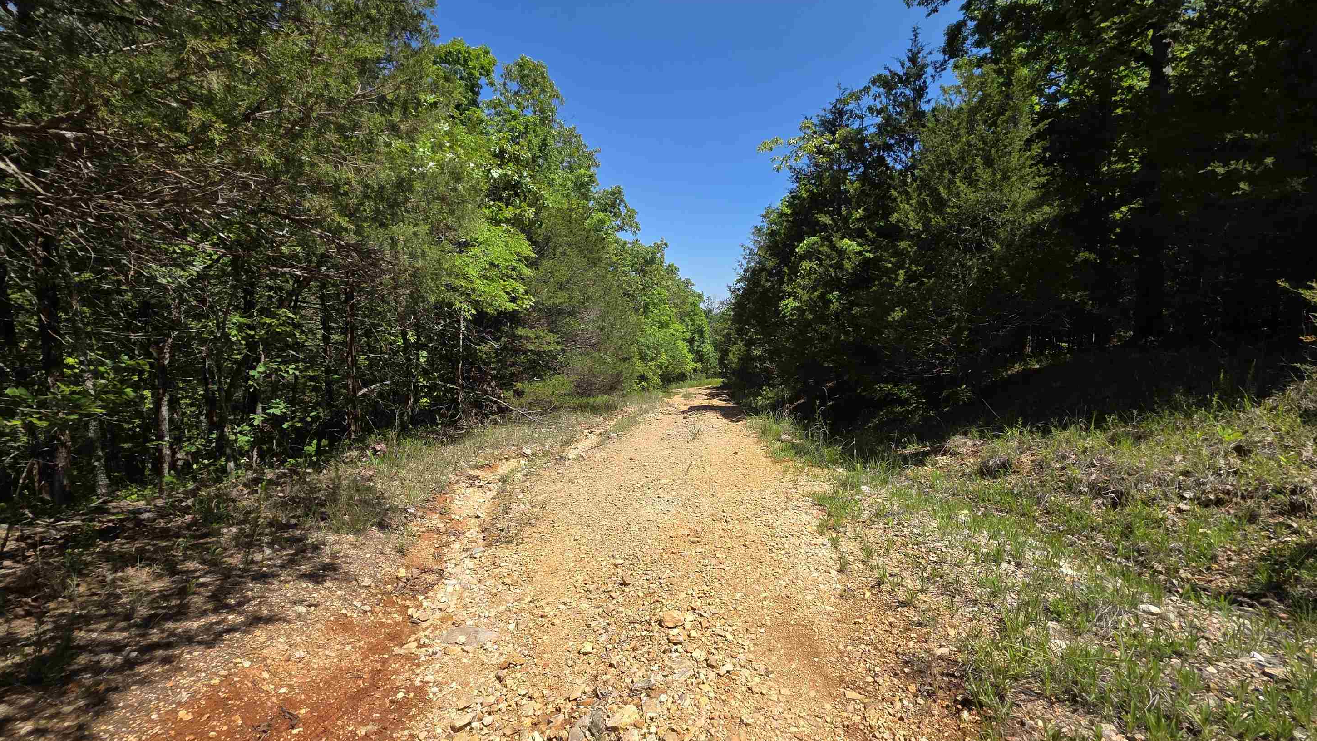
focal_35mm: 15
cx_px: 674
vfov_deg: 70.5
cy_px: 395
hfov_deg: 103.0
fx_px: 524
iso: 40
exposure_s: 1/1654
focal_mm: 2.2
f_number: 1.9
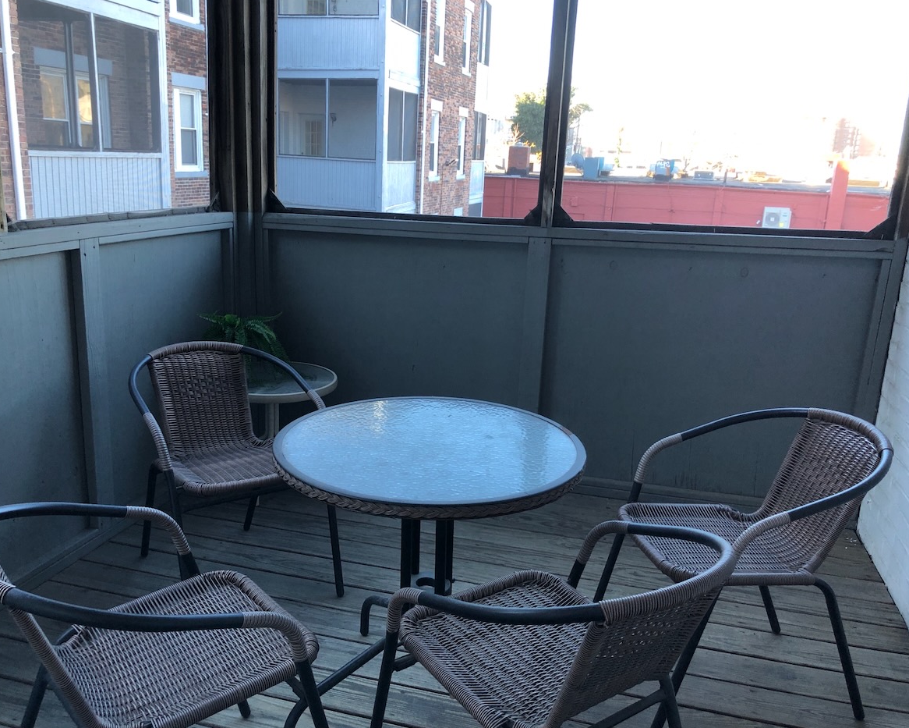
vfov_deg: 48.5
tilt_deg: -15.8
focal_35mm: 30
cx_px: 426
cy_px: 367
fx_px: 807
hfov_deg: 58.7
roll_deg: -2.4
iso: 32
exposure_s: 1/40
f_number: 1.8
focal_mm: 4
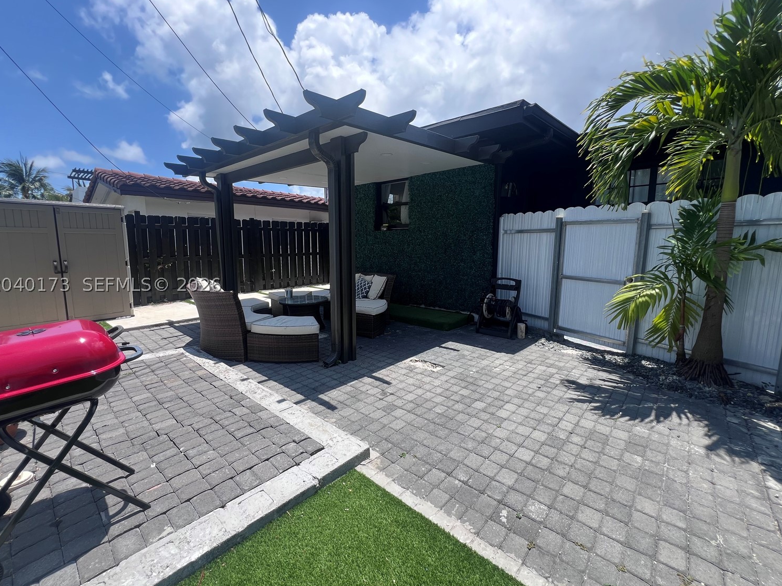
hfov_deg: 102.1
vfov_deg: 85.6
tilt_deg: -8.0
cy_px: 285
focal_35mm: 14
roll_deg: -0.5
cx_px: 383
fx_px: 316
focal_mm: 1.57
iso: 32
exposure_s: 1/681
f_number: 1.8
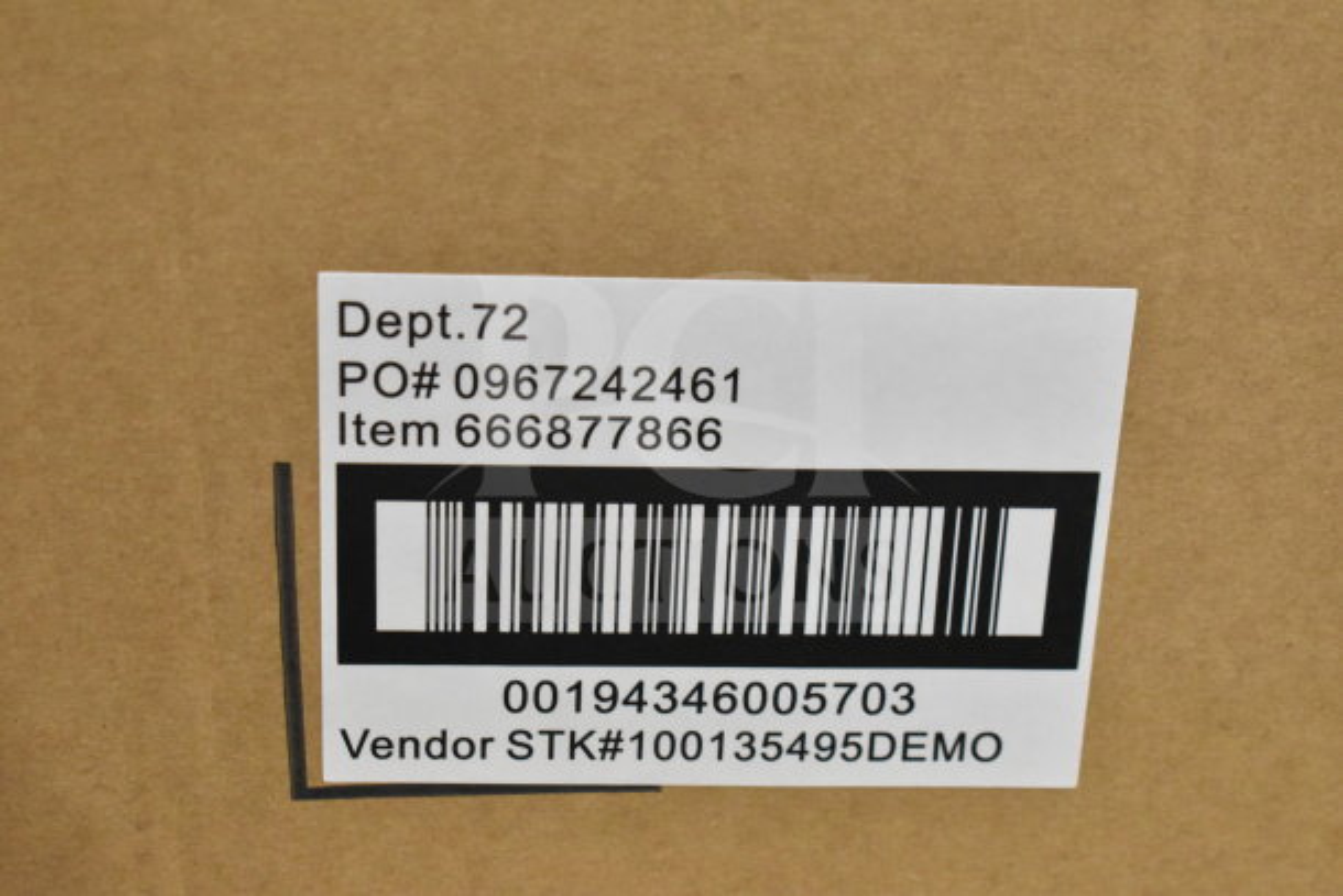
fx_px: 2686
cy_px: 448
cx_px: 672
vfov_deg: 18.9
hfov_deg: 28.1
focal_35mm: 72
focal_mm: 48
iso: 7200
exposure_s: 1/80
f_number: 5.3
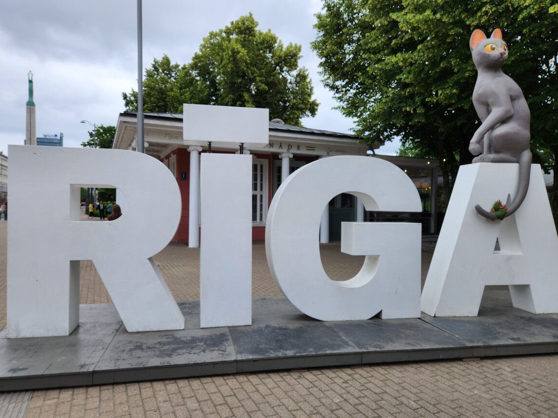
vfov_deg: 56.8
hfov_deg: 71.6
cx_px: 281
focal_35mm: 24
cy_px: 216
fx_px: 387
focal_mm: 5.4
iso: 20
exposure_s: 1/859
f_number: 1.8
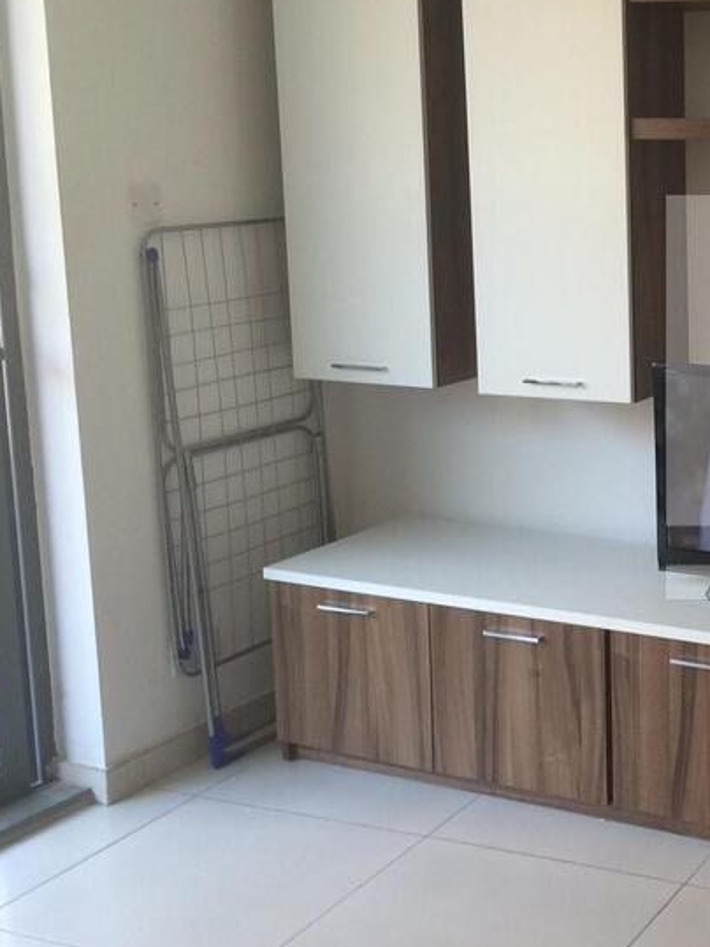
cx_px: 798
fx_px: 1559
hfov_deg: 23.9
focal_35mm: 57
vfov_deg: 33.7
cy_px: 397
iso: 64
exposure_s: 1/100
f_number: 2.2
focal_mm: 4.12
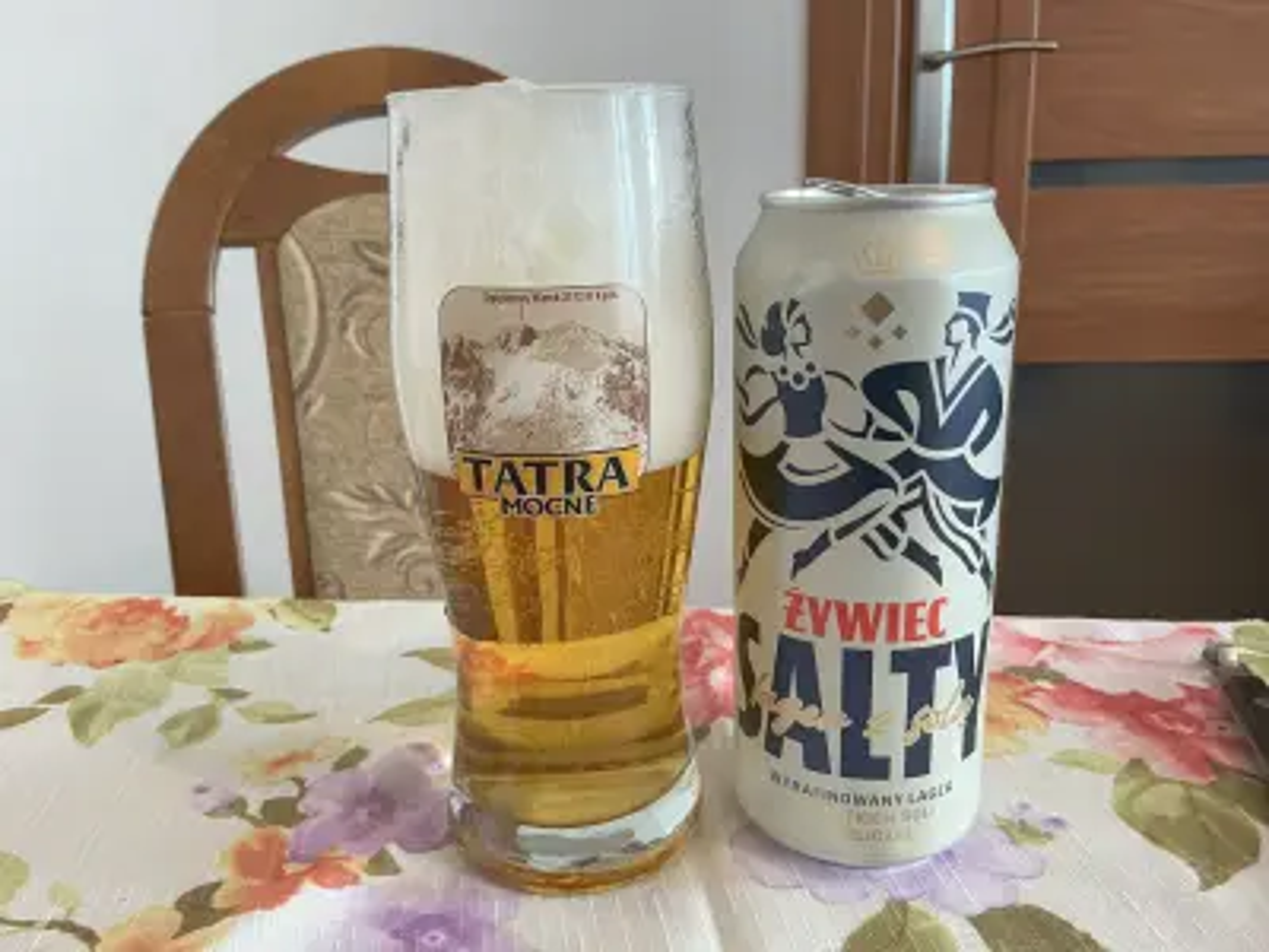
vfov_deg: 48.2
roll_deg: +2.0
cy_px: 476
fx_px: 1063
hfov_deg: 61.7
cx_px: 634
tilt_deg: -15.1
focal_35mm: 29
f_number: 1.8
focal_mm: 3
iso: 125
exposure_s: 1/60
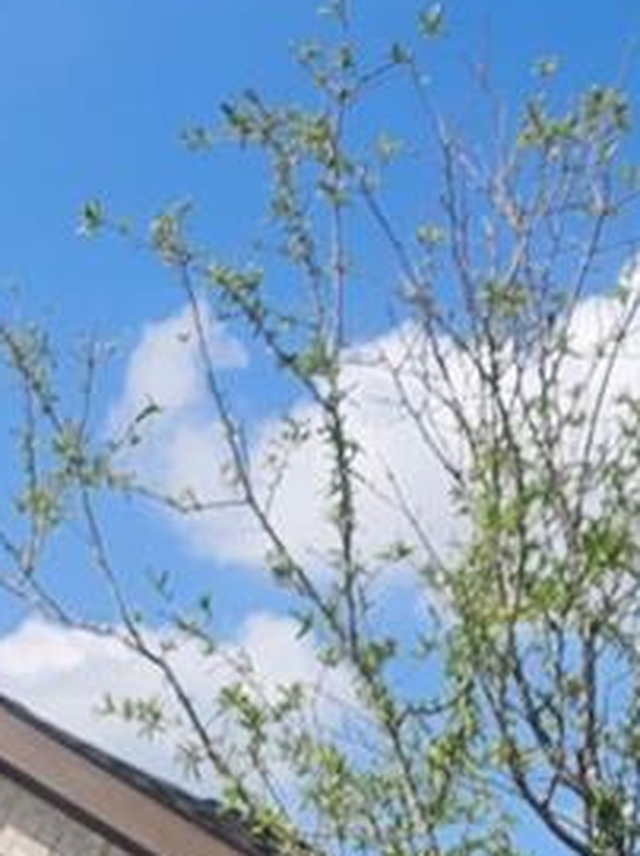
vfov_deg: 13.3
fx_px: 3234
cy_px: 1636
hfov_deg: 11.0
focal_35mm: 131
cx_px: 871
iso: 10
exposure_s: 1/902
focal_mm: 6.3
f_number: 1.7
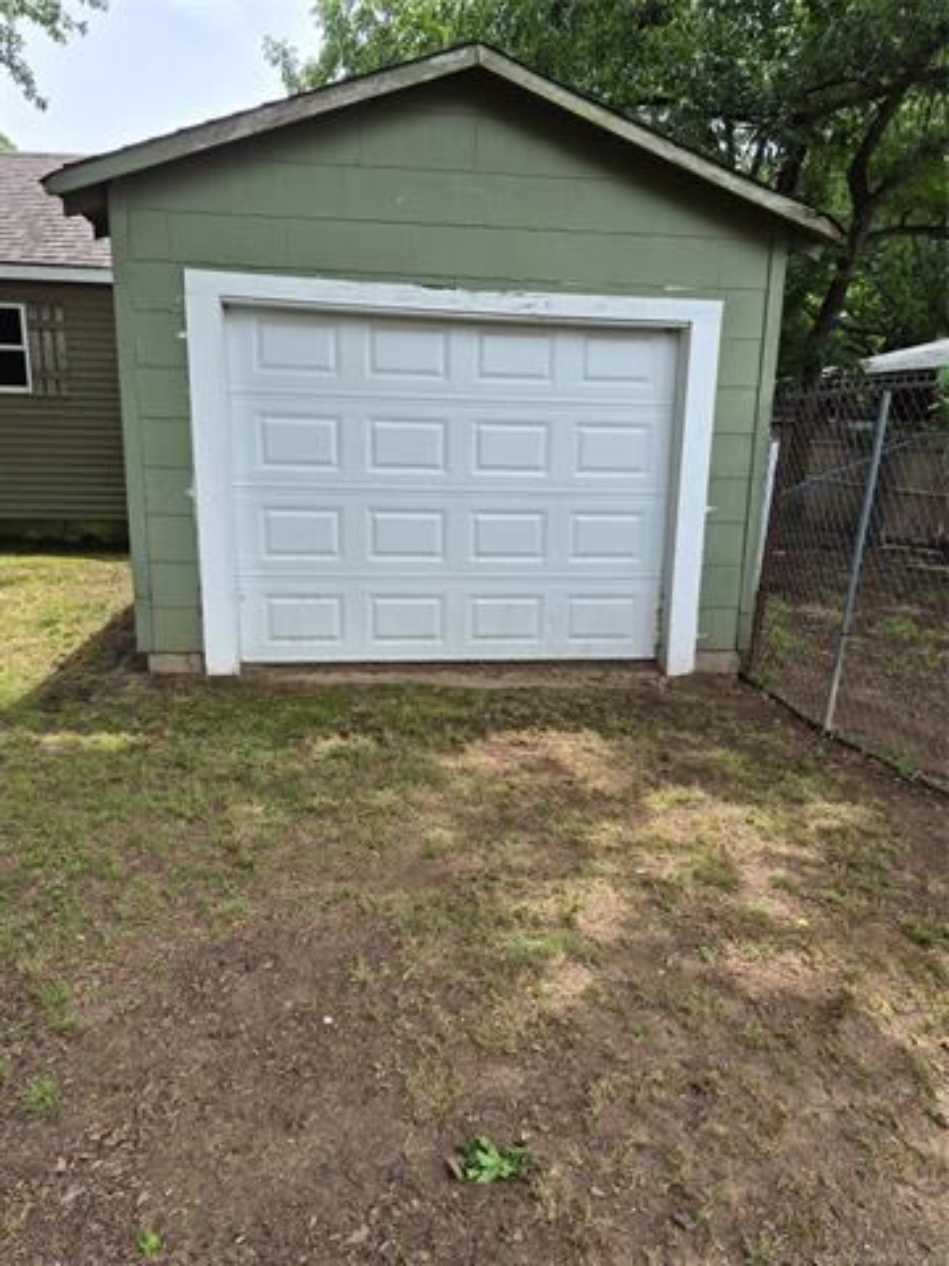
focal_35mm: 23
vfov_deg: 73.9
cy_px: 633
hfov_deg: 58.9
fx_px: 841
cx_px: 474
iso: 80
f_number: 1.8
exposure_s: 1/3104
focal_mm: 5.4
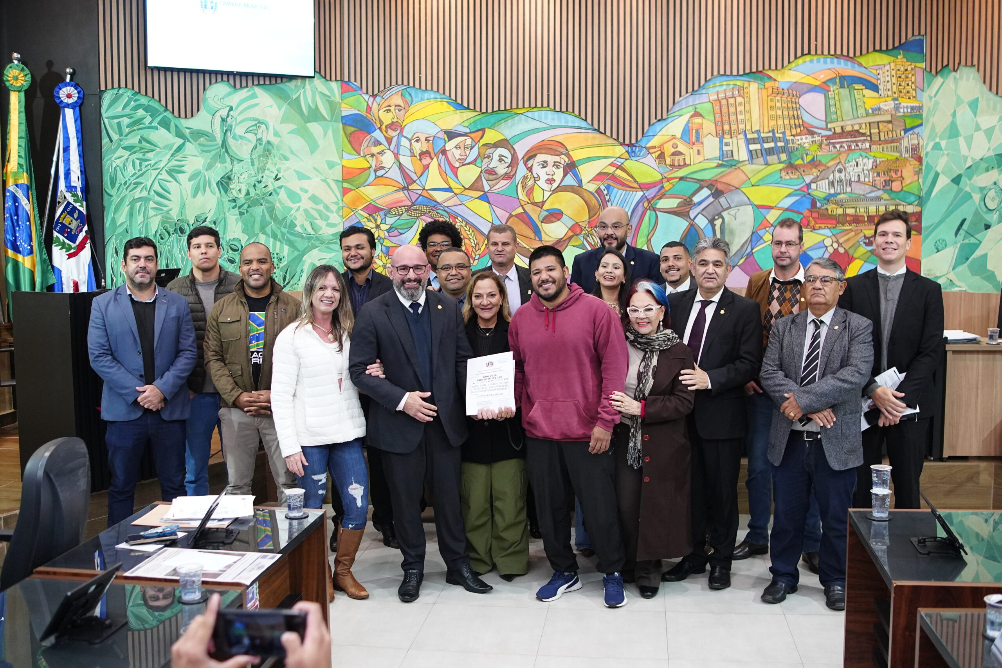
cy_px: 334
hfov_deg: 55.1
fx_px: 960
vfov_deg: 38.4
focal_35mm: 34
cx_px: 501
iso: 2000
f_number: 2
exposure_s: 1/151
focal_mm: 23
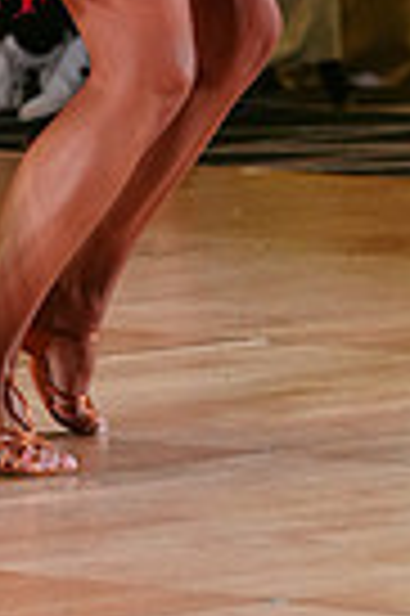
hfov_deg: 2.4
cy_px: -328
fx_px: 9813
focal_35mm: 573
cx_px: -47
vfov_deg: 3.6
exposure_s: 1/400
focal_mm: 135
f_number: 4
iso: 2500
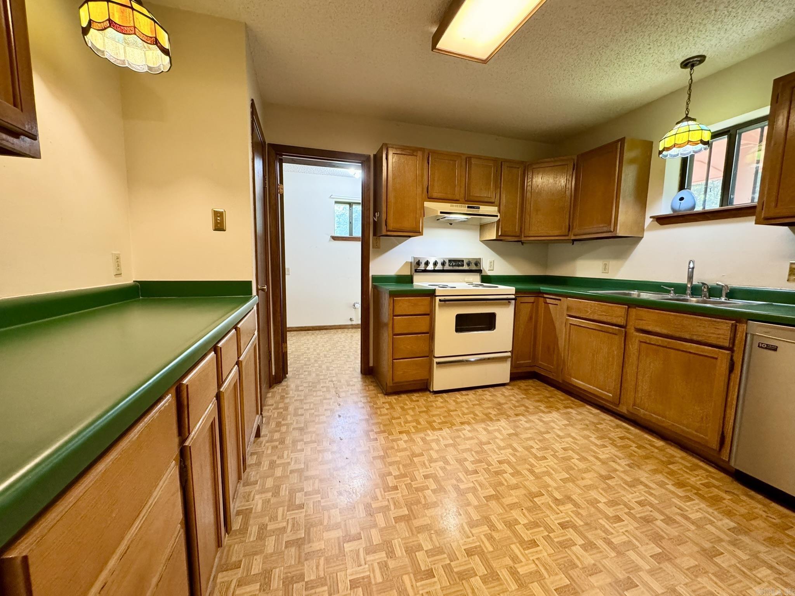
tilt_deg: -6.6
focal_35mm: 14
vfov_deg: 85.7
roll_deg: -1.3
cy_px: 298
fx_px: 322
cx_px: 398
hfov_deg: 102.1
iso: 320
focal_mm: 2.22
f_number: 2.2
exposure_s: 1/60
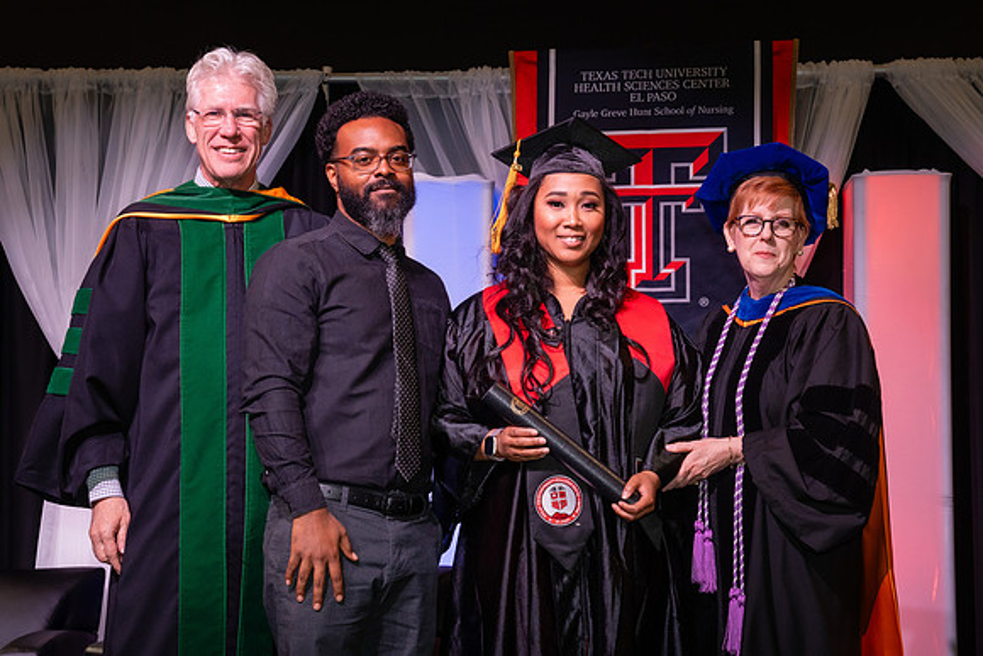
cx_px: 484
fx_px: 1836
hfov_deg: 30.0
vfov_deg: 20.2
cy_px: 371
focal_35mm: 67
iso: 1250
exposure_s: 1/160
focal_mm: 53
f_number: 5.6
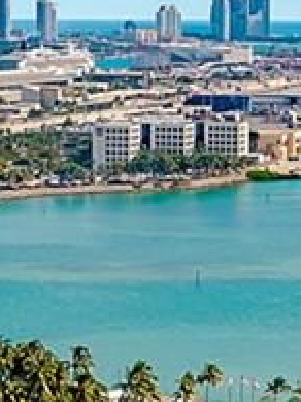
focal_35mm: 166
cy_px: -27
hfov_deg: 8.9
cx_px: 27
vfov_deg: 11.8
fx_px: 1927
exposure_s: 1/320
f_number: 8
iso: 200
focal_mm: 21
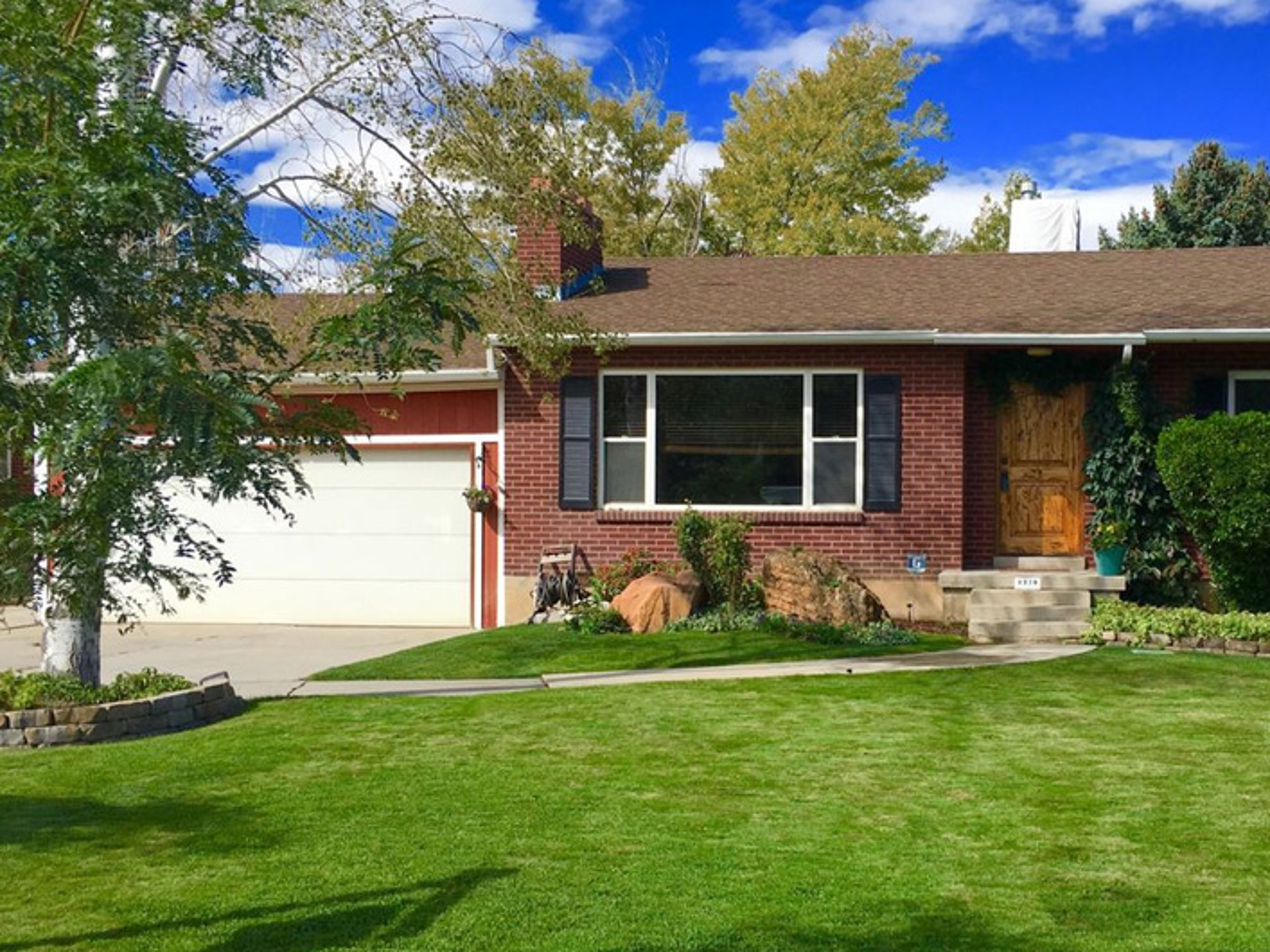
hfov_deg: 44.3
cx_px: 817
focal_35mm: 42
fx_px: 1541
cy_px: 533
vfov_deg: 34.3
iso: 25
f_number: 2.2
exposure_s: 1/1399
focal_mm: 4.15
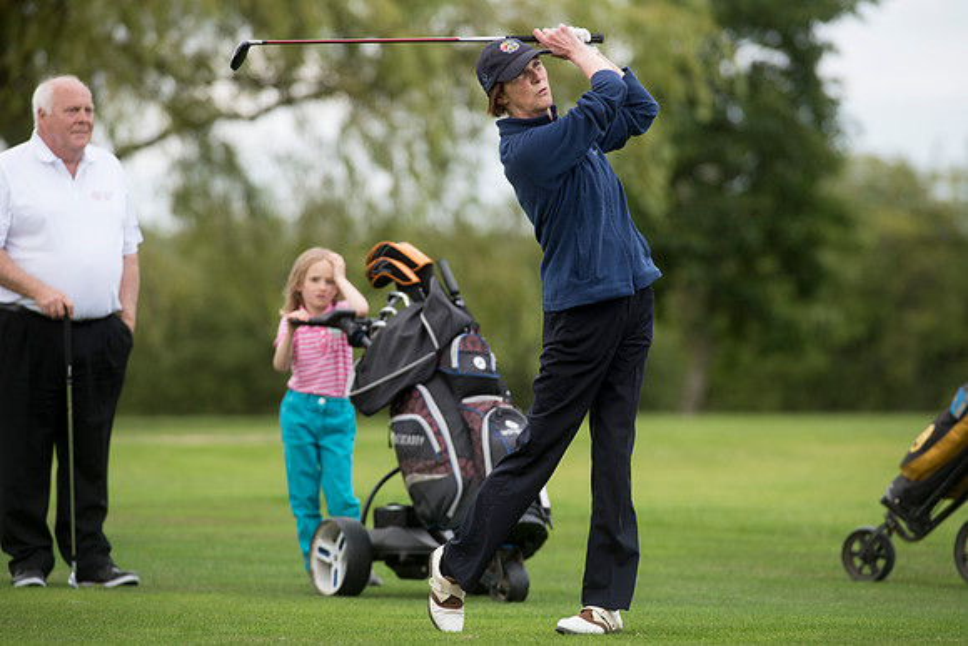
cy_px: 323
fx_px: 8068
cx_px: 484
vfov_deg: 4.6
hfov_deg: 6.9
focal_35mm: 300
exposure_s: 1/2000
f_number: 5.6
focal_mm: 300
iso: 800
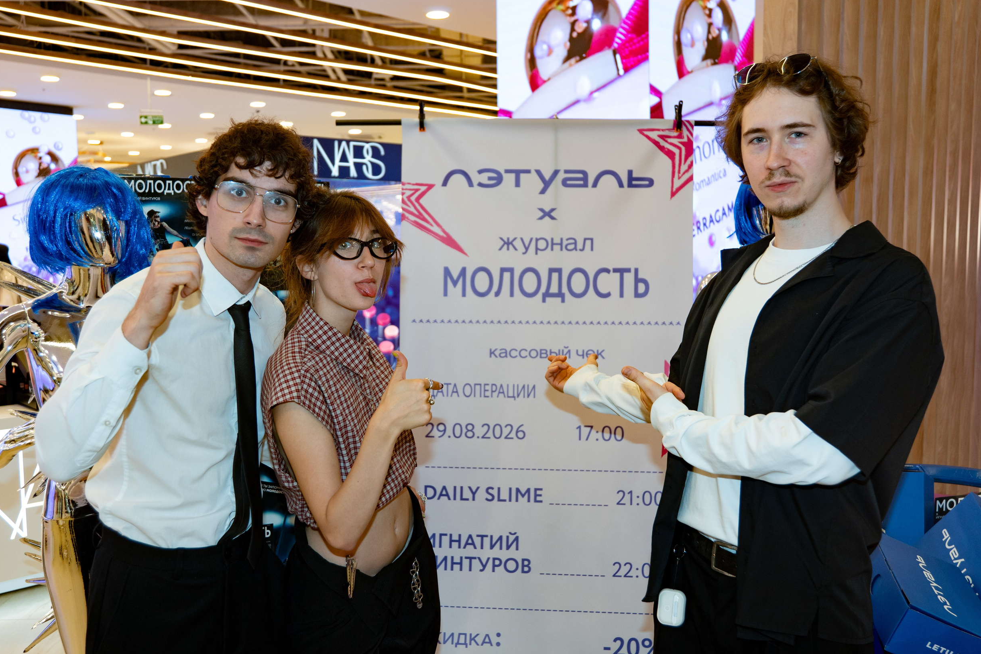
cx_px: 486
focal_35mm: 33
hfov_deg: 57.2
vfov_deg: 40.0
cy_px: 332
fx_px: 899
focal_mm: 21
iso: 400
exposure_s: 1/160
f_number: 2.8
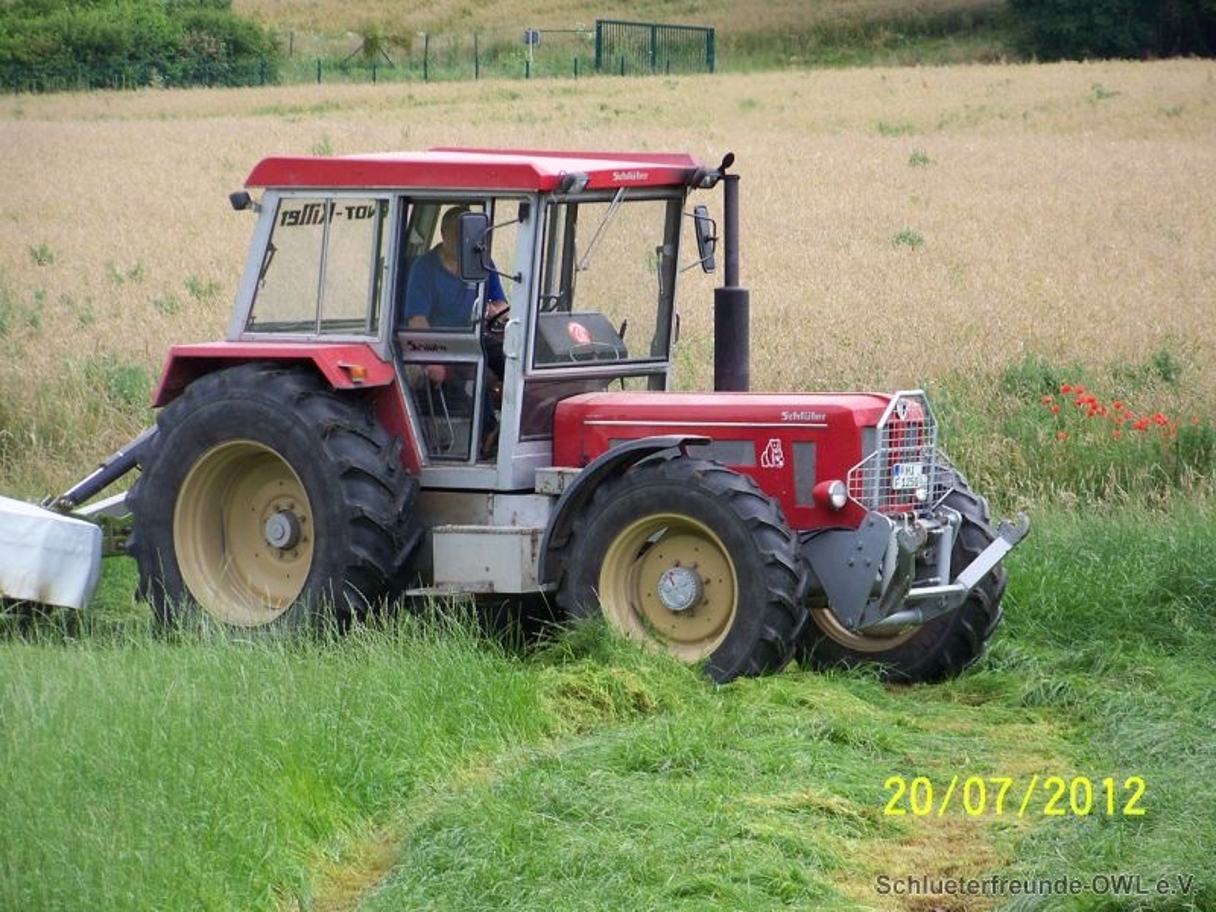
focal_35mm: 272
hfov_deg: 7.3
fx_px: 9555
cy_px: 456
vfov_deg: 5.5
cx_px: 608
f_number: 4
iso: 64
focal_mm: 44.5
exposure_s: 1/125
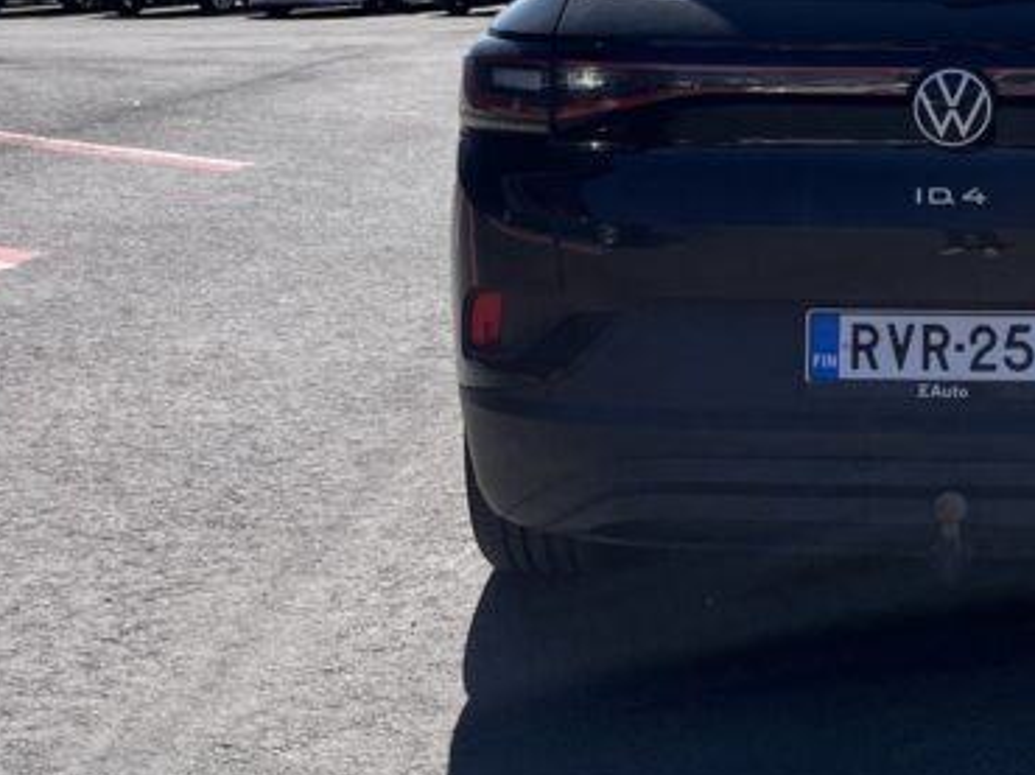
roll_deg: +1.7
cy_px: 255
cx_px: 881
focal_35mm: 72
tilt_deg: -8.3
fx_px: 2151
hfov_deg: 26.4
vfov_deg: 20.3
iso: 50
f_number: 1.6
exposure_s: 1/4651
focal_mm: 5.1
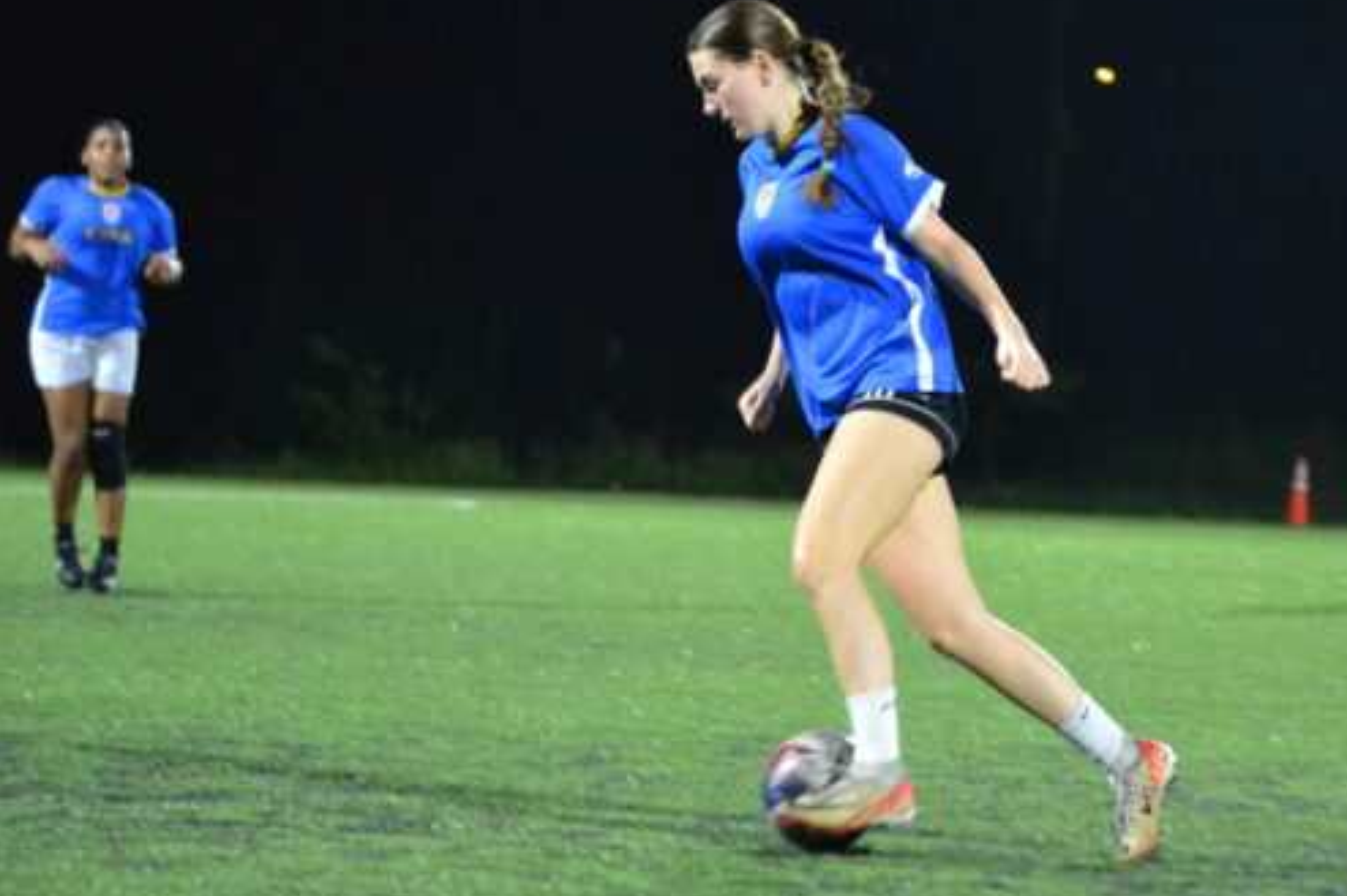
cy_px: 545
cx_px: 856
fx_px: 6721
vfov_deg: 7.6
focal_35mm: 180
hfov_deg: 11.4
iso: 3200
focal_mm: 85
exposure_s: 1/125
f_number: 4.5
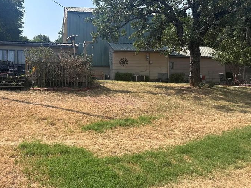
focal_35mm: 36
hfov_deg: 50.0
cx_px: 74
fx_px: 261
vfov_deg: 39.6
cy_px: 86
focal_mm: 6.86
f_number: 1.78
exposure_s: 1/3597
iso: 80
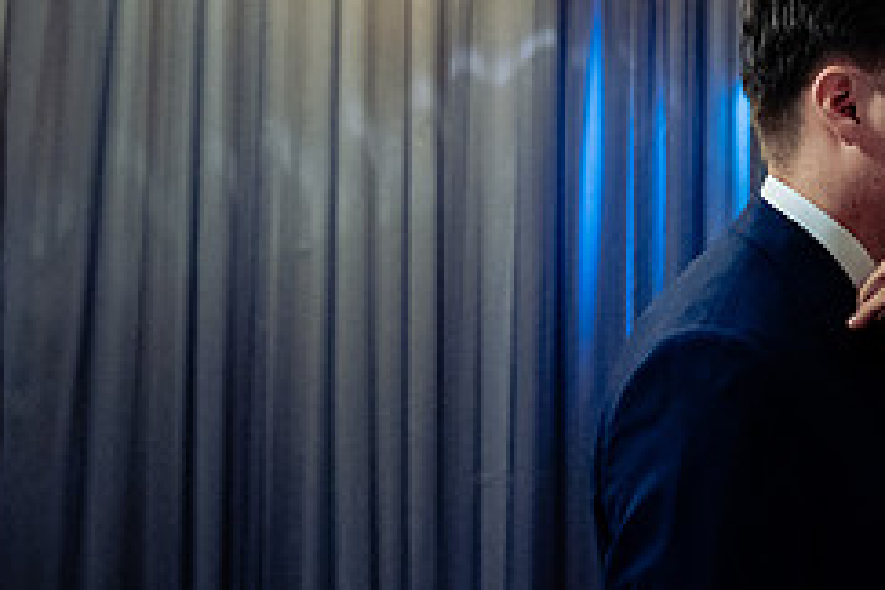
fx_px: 1794
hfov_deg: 26.2
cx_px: 894
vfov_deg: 18.4
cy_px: 94
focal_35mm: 73
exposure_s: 1/100
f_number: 2.8
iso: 4000
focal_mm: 28
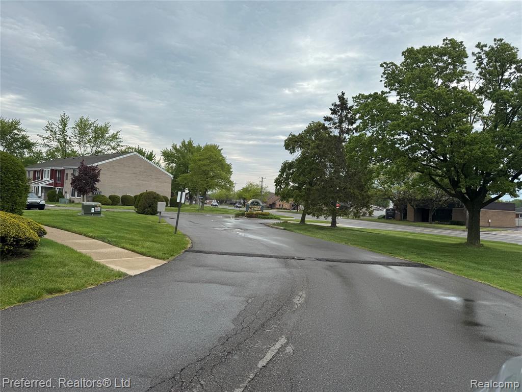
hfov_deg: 71.6
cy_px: 196
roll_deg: -3.6
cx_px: 261
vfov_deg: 56.8
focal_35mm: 24
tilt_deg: -0.9
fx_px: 362
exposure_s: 1/3096
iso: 80
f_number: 1.78
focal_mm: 6.76
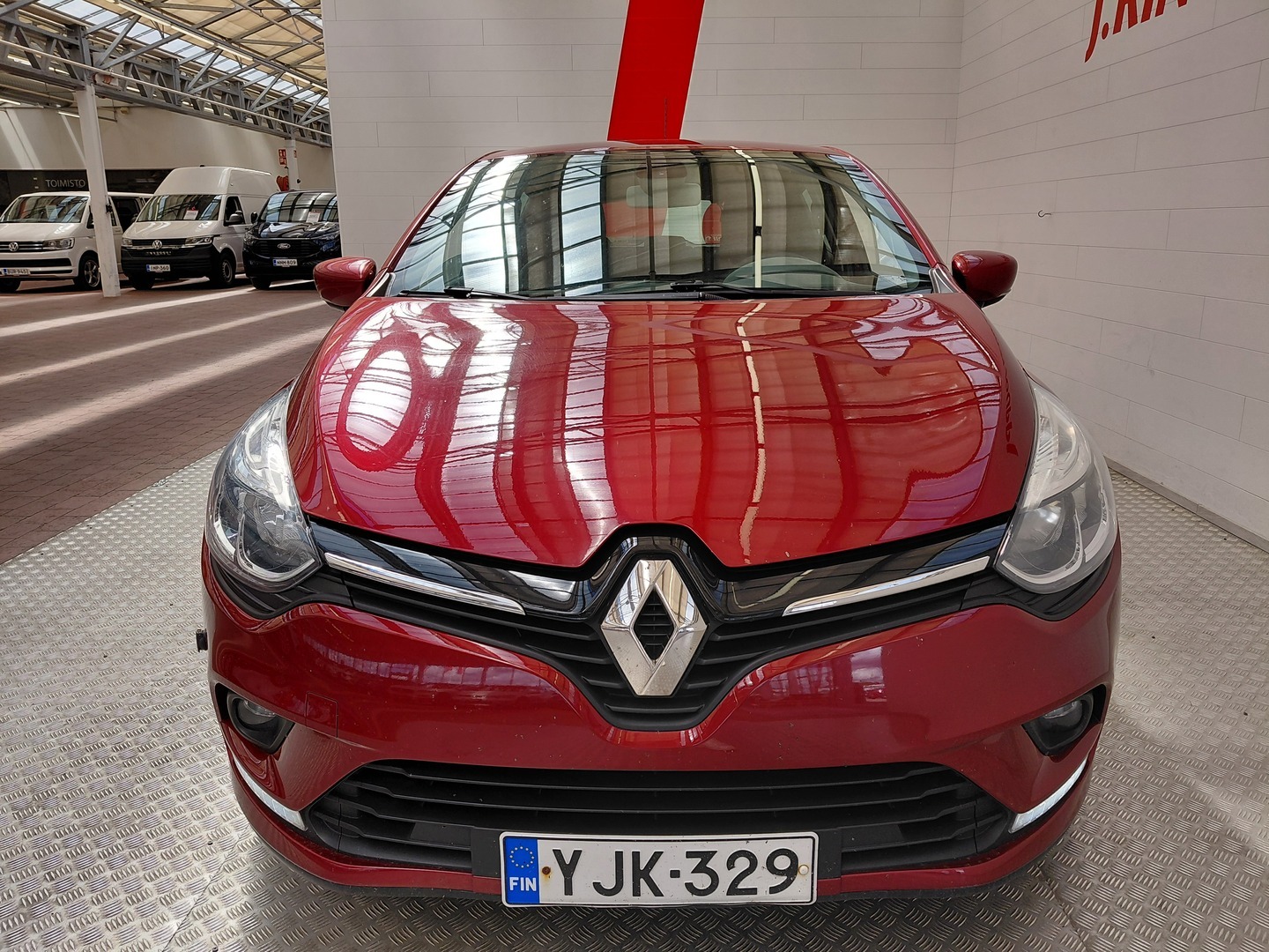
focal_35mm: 25
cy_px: 476
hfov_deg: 69.4
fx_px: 916
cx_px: 634
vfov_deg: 54.9
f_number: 1.8
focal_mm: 4.69
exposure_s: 1/1237
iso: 50
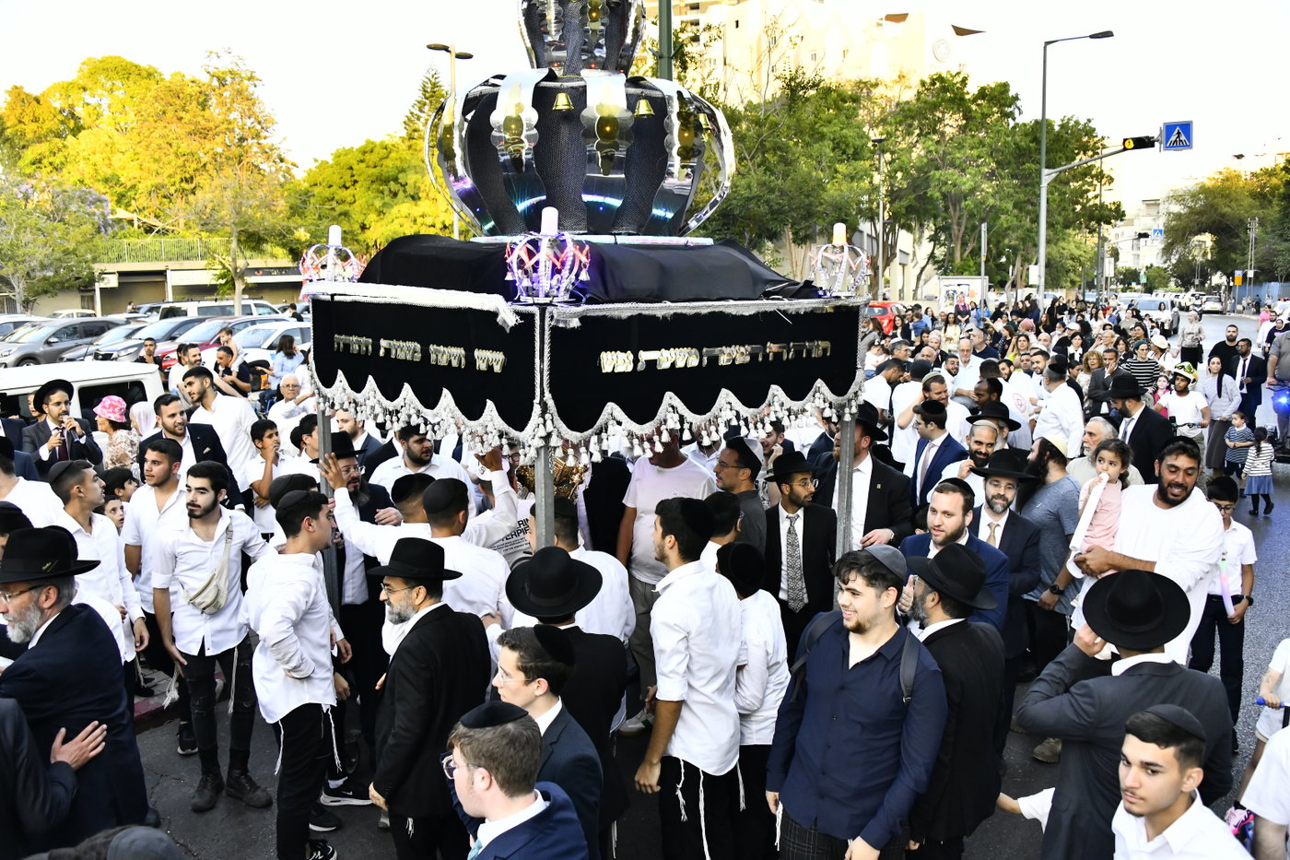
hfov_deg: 65.5
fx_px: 1003
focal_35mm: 28
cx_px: 645
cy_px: 430
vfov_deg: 46.4
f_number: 5.6
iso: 2000
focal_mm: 28
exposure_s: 1/640
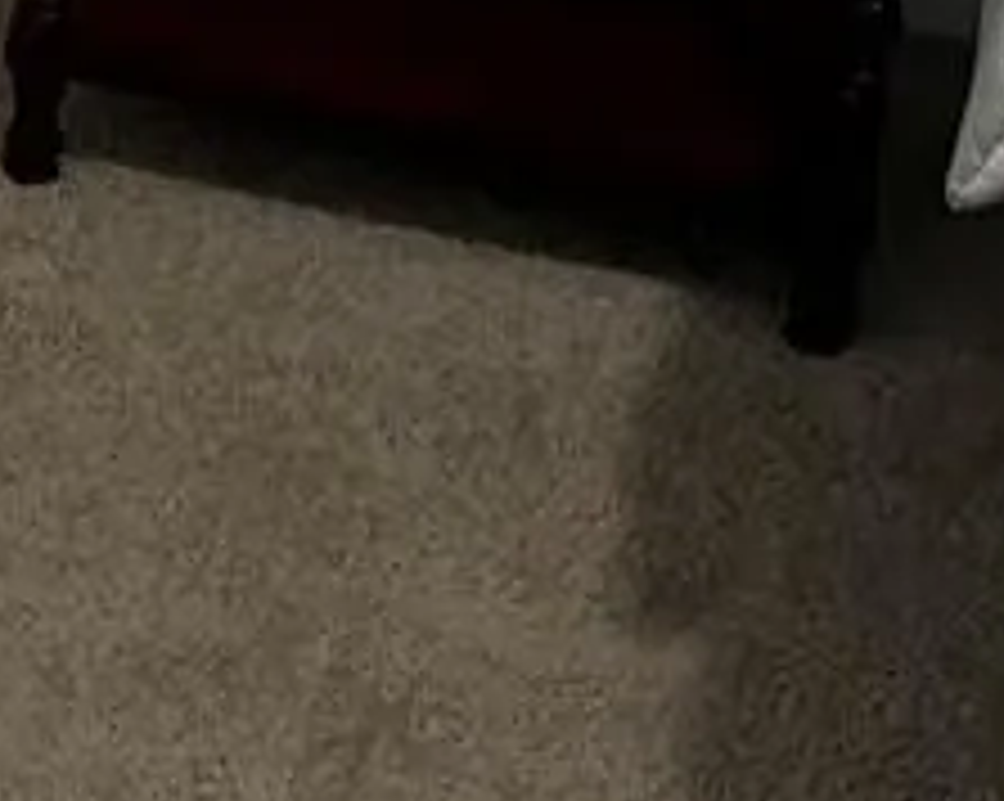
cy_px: -1706
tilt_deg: -13.1
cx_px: -171
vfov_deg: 7.8
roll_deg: -4.0
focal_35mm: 168
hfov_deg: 11.3
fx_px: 4988
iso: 200
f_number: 1.78
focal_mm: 6.76
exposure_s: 1/110
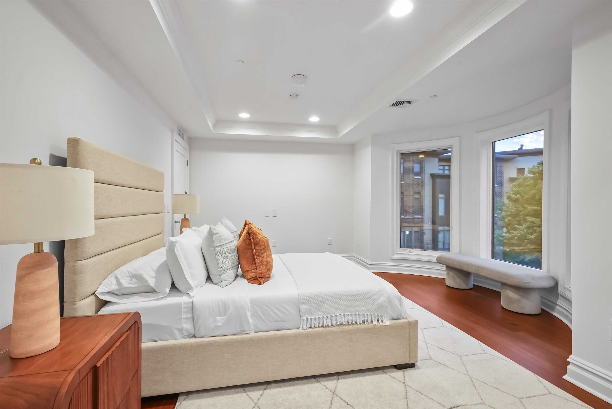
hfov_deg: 96.7
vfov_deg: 73.8
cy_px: 204
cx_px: 306
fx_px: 272
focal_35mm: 16
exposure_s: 1/13
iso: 2500
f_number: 9
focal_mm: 16
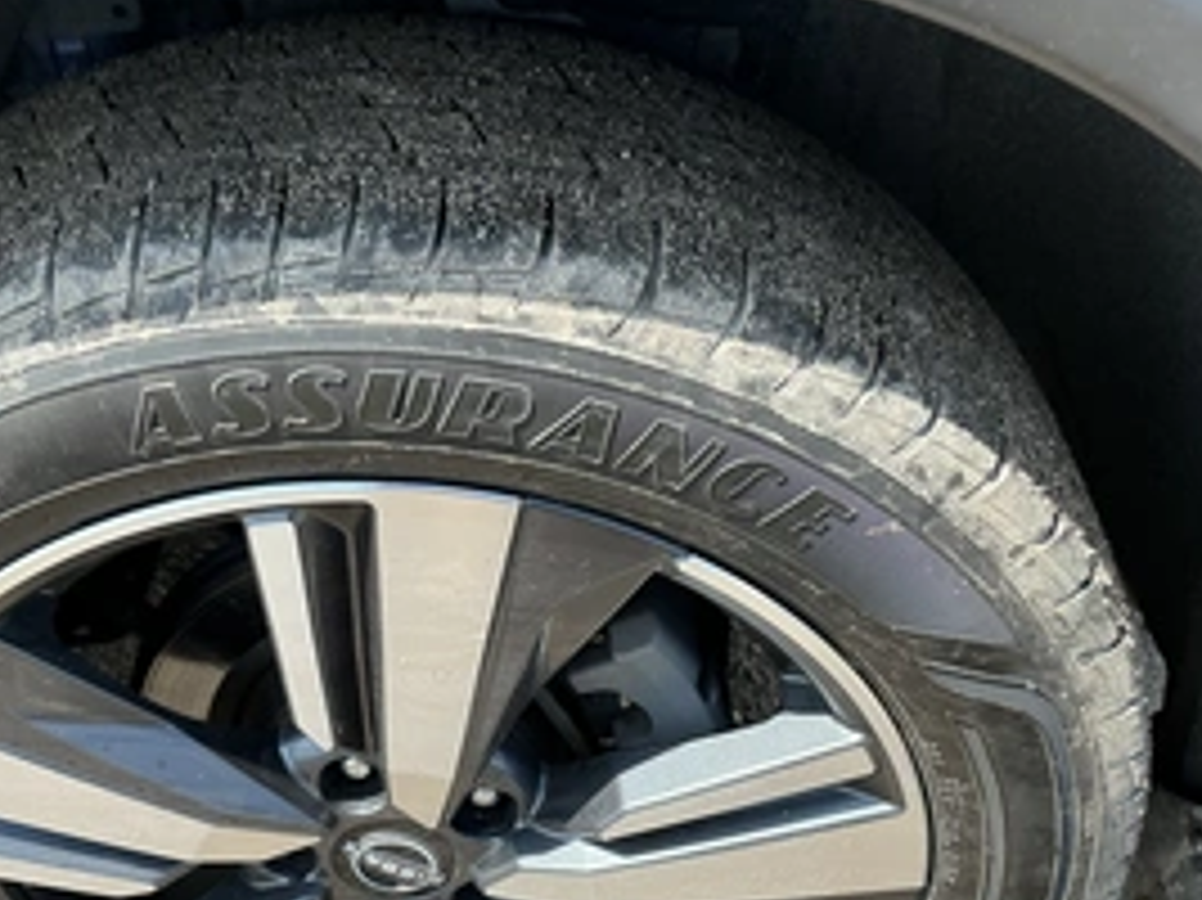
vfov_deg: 33.9
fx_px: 1458
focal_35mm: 42
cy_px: 626
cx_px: 464
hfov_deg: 44.5
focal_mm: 3
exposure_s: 1/344
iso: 25
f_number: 1.8
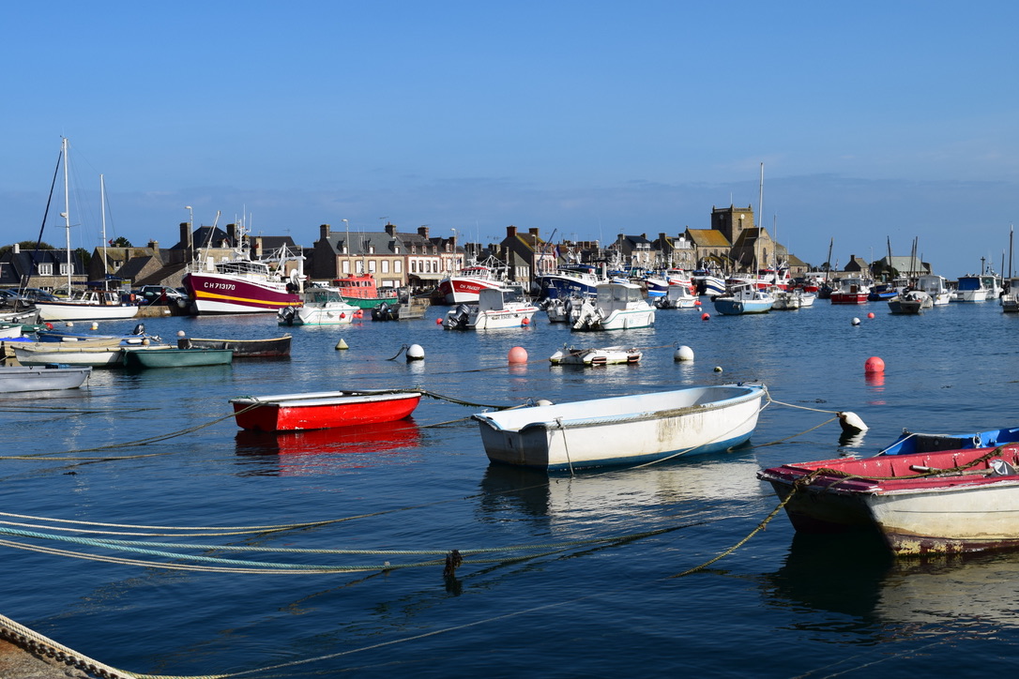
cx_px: 510
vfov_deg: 28.1
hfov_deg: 41.1
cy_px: 340
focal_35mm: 48
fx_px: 1359
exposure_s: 1/500
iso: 200
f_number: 11
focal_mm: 32
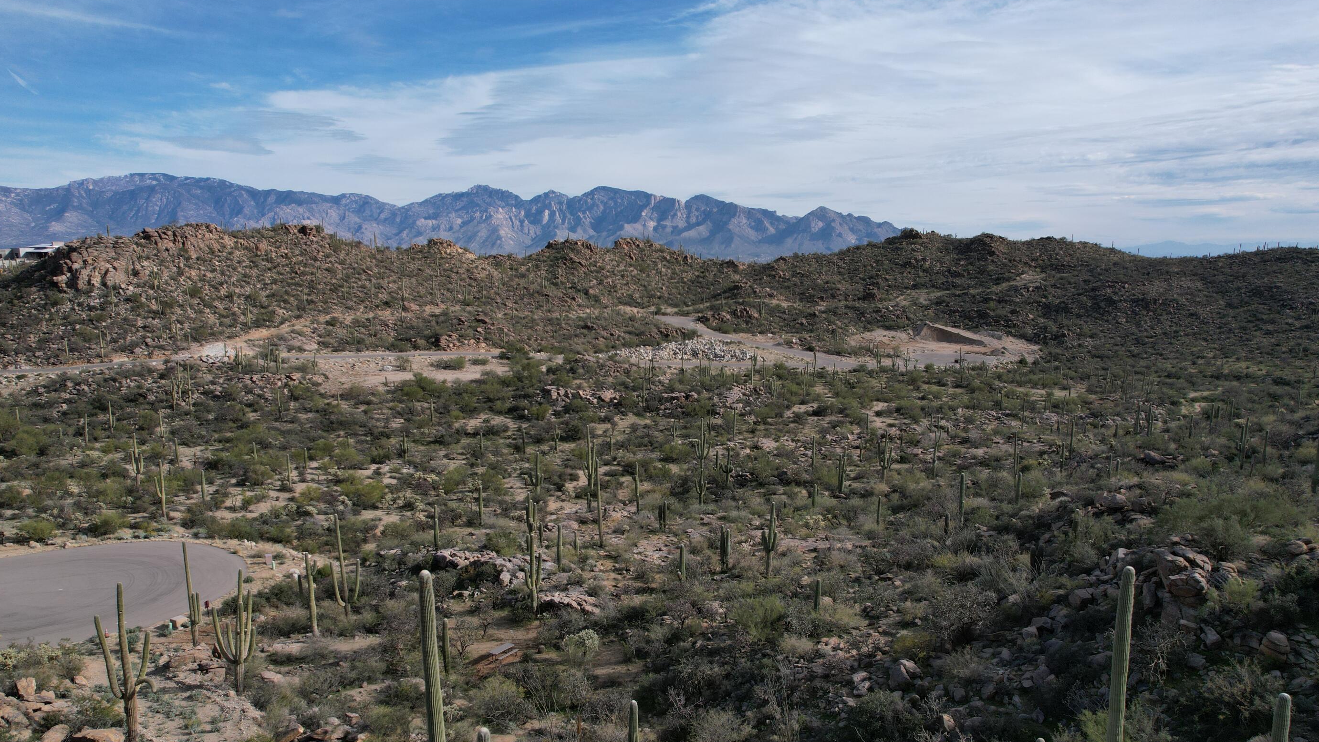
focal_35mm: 25
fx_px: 874
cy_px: 432
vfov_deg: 45.8
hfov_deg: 74.0
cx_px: 682
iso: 100
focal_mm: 8.38
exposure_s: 1/2500
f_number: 2.8
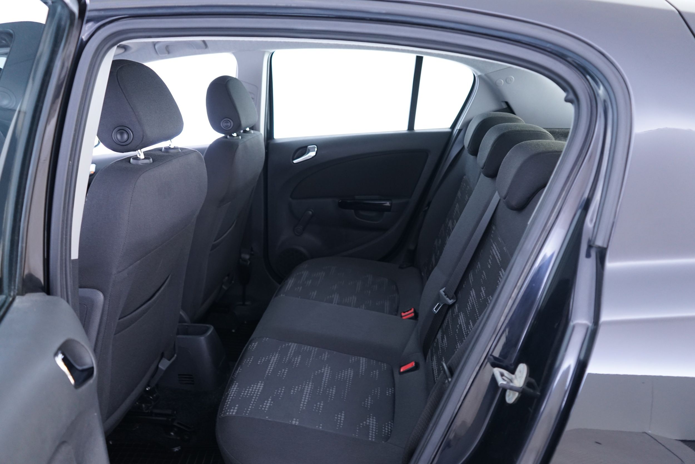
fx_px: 541
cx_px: 348
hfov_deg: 65.5
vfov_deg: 46.4
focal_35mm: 28
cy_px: 232
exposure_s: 1/6
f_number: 3.5
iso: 1000
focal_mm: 28
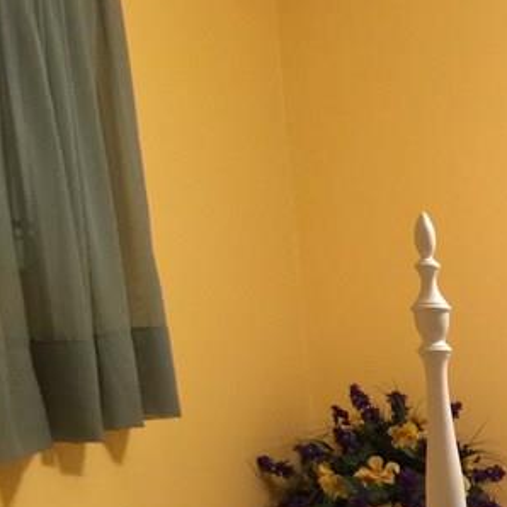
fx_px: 1458
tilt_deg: -10.3
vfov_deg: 18.8
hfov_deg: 17.0
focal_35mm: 88
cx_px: 854
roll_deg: -1.1
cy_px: 585
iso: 80
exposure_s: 1/15
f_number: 2.2
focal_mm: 4.15
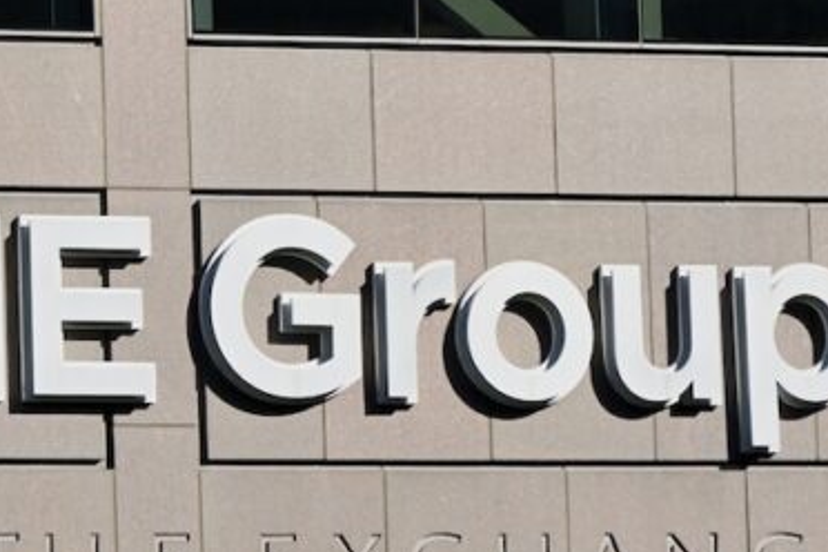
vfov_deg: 3.2
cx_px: 200
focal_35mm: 426
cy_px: -142
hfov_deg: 4.8
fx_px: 9797
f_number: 6.3
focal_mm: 160
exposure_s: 1/5000
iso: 1600
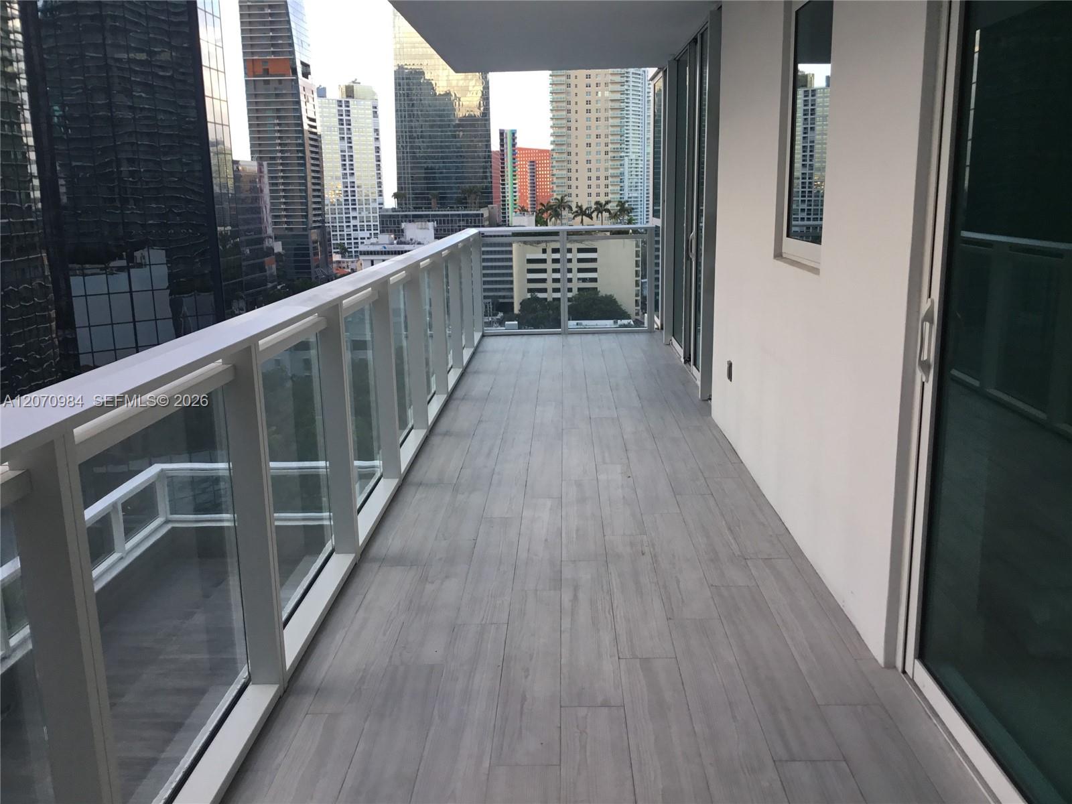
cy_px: 402
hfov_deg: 58.4
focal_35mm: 31
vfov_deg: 45.4
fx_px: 960
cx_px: 536
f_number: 2.4
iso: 40
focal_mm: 3.3
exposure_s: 1/120
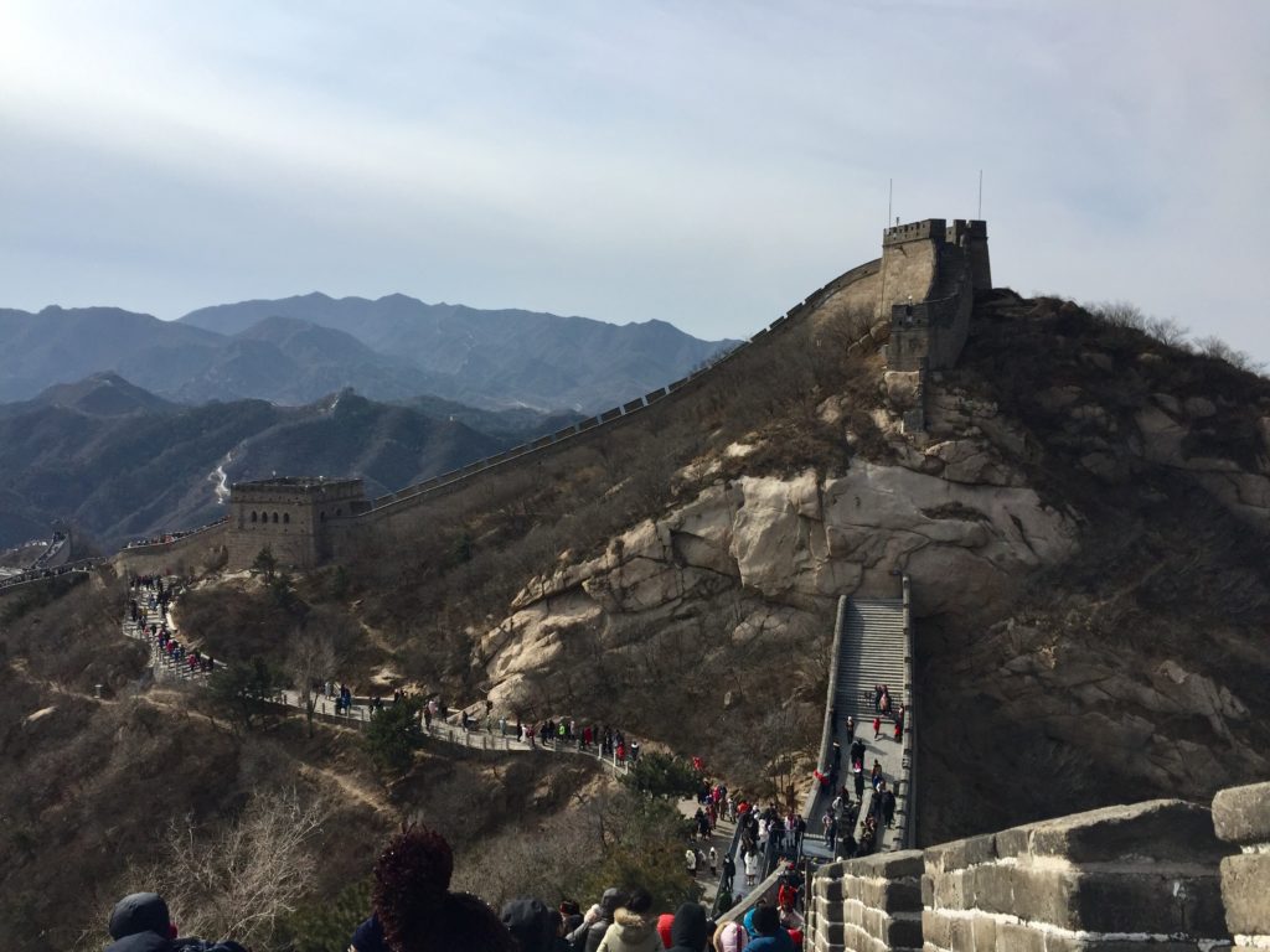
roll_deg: +2.0
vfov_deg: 48.2
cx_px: 635
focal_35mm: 29
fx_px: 1064
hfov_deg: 61.7
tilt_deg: -4.6
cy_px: 476
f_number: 2.2
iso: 32
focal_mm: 4.15
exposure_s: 1/3300
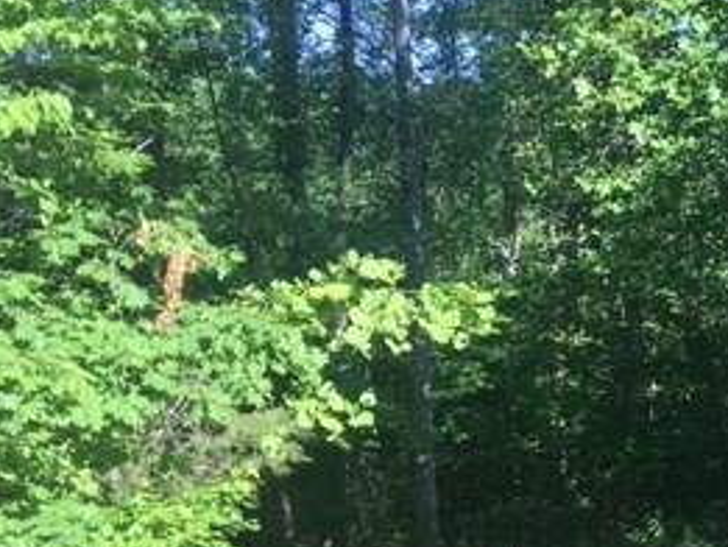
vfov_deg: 20.3
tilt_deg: -8.4
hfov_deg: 25.1
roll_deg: -0.9
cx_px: 837
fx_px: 1494
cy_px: 500
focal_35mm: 71
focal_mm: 4.15
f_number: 2.2
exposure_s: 1/375
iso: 25
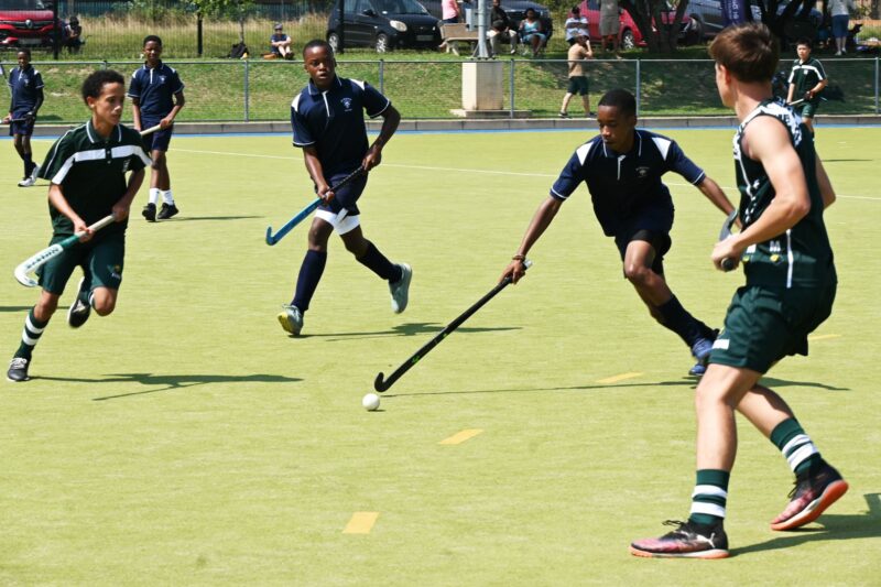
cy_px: 294
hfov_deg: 15.2
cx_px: 440
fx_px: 3303
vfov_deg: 10.2
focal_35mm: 135
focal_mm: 90
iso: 100
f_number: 11
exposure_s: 1/200
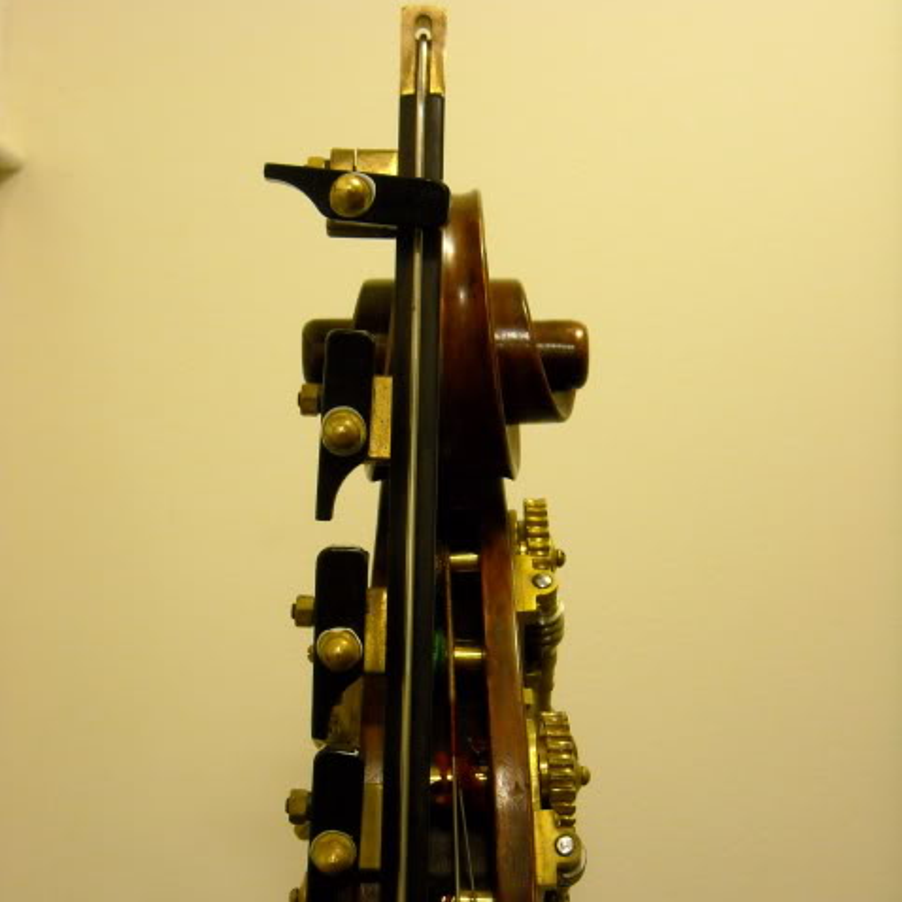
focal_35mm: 90
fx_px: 2653
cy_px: 570
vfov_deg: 19.3
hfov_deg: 19.3
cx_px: 451
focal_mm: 12.3
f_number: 3.9
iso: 366
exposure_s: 1/60
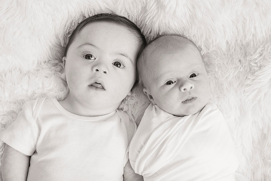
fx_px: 527
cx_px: 136
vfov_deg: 19.5
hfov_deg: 28.8
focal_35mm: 70
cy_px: 90
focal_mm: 70
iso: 500
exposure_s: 1/160
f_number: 4.5
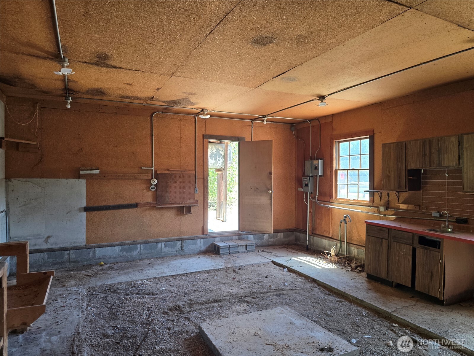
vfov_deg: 58.9
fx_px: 315
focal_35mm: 23
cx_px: 237
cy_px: 178
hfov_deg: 73.9
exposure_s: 1/120
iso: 160
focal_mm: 6.3
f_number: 1.7
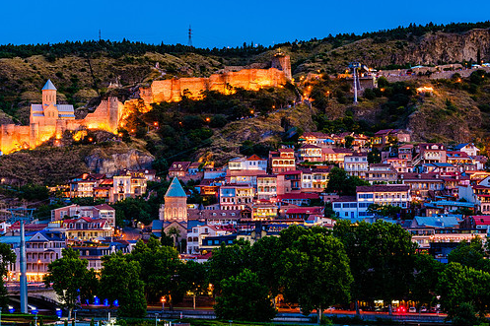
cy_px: 171
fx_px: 1361
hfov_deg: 20.4
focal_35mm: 100
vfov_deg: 13.7
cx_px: 216
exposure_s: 3.7
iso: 160
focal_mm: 56
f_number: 8
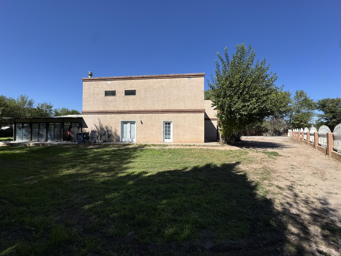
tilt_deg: +0.7
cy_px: 128
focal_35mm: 14
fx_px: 138
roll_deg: +0.3
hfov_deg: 102.1
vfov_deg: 85.7
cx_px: 170
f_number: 2.2
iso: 50
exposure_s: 1/2874
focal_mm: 2.22
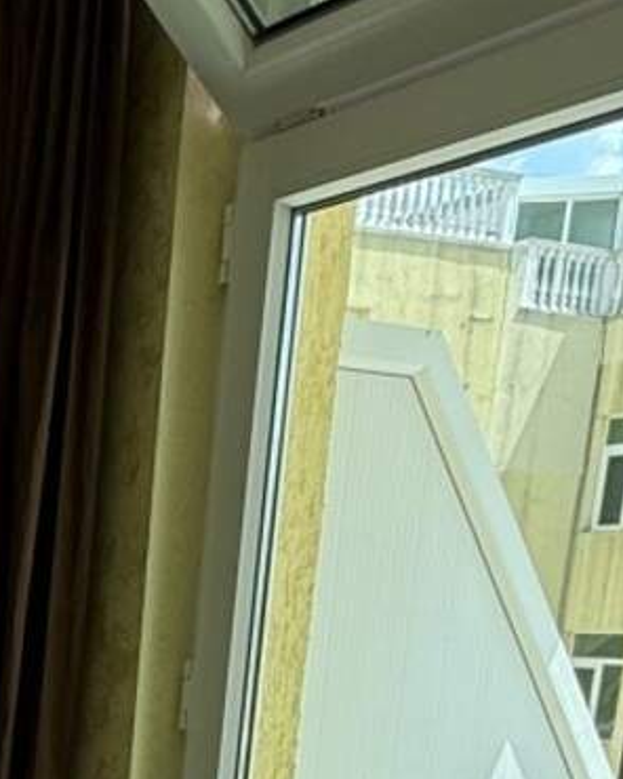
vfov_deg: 22.4
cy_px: 1139
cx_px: -166
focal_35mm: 71
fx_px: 1636
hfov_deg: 19.9
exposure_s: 1/289
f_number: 2.2
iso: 64
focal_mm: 2.22
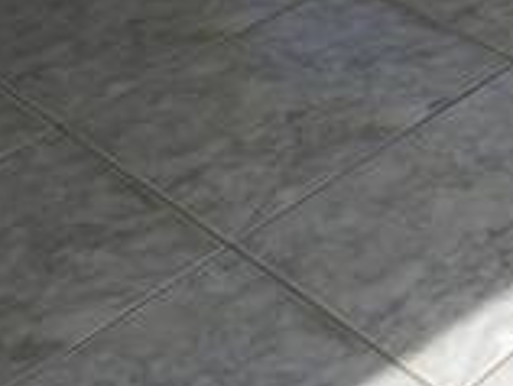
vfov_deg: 14.4
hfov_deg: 16.7
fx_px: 1380
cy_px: -266
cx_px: 977
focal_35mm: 93
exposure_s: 1/1000
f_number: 4
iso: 160
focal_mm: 4
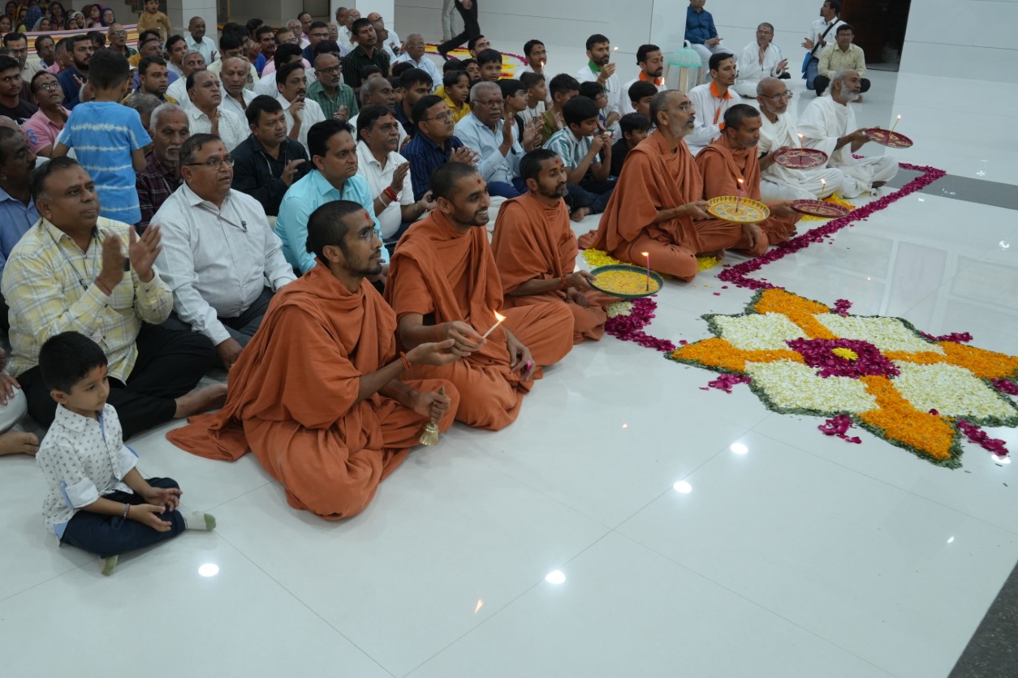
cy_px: 248
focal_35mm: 31
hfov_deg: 59.3
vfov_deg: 42.0
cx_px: 367
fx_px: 877
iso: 1600
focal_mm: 24
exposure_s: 1/125
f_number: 5
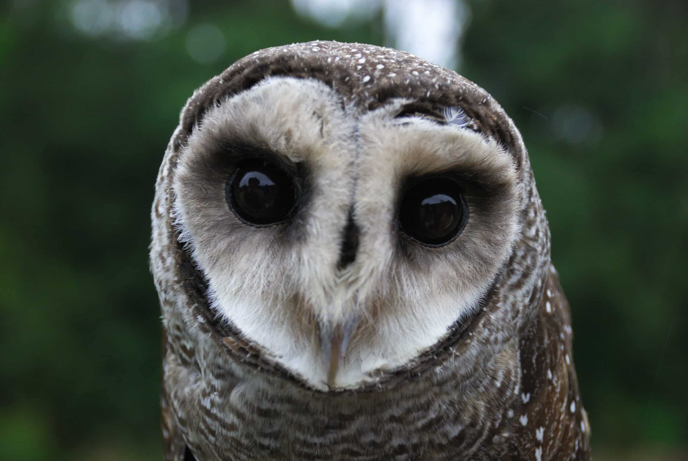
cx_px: 344
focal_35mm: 93
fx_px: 1780
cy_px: 230
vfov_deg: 14.7
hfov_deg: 21.9
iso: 400
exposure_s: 1/50
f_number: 5
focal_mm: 62
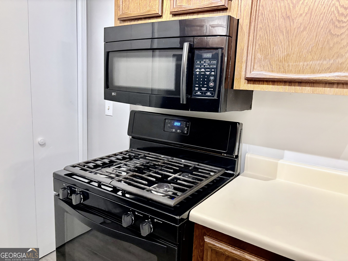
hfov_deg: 67.3
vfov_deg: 53.1
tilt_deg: -9.5
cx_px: 174
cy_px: 130
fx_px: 261
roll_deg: -2.3
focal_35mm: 26
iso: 400
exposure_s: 1/60
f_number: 1.6
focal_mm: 5.96
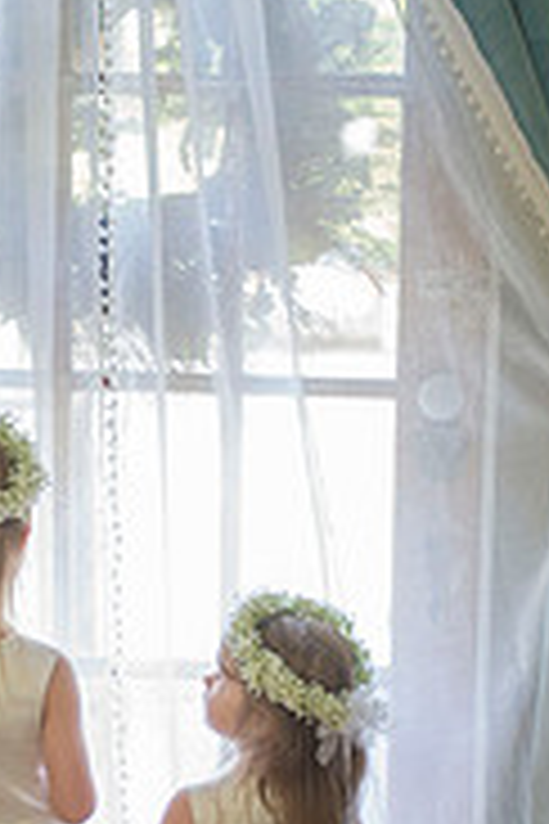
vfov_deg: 23.6
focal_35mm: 86
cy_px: 446
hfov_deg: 15.9
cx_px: 205
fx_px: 1967
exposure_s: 1/125
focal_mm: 35
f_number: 2.8
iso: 640
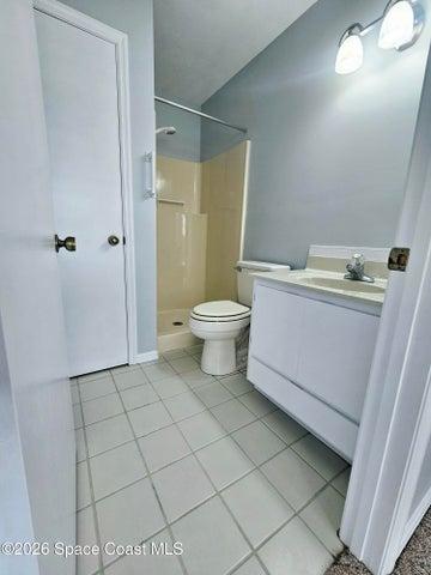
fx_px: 216
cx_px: 216
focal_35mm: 13
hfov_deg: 89.9
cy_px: 288
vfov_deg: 106.2
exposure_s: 1/60.2
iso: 200
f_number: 2.2
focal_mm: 2.2
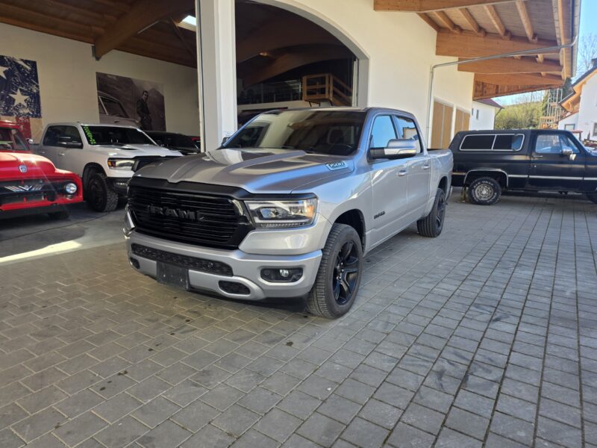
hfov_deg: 73.9
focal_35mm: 23
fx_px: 397
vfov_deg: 58.9
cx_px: 298
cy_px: 224
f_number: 1.7
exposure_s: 1/359
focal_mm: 6.25
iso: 40
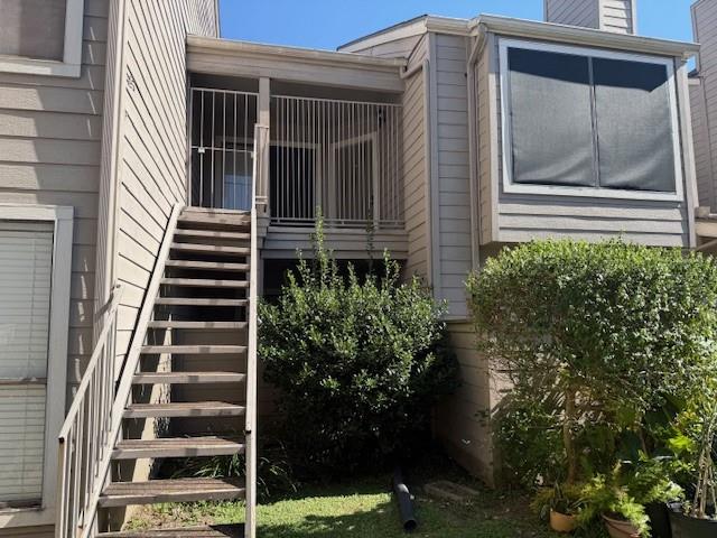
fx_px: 497
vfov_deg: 56.8
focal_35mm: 24
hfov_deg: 71.6
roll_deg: +1.0
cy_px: 269
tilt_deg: +8.2
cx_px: 358
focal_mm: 6.76
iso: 80
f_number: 1.78
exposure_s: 1/2053
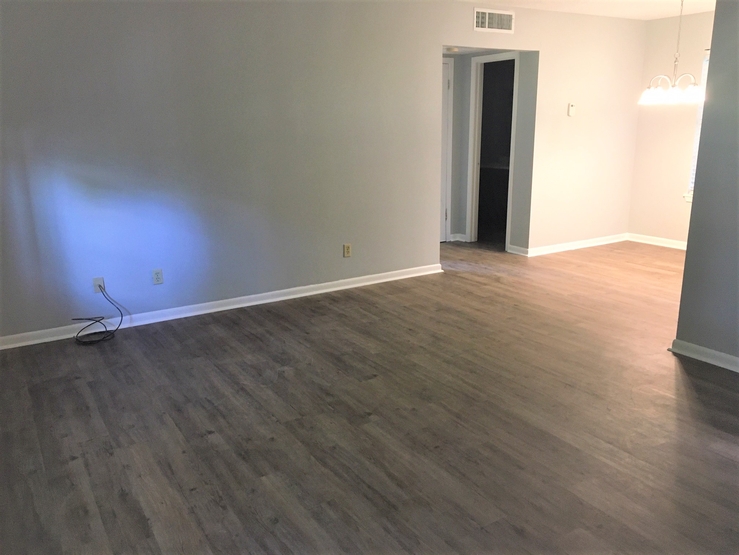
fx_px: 619
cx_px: 370
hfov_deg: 61.7
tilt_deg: -13.0
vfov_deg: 48.2
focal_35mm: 29
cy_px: 278
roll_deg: +1.6
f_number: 2.2
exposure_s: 1/30
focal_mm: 4.15
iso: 125
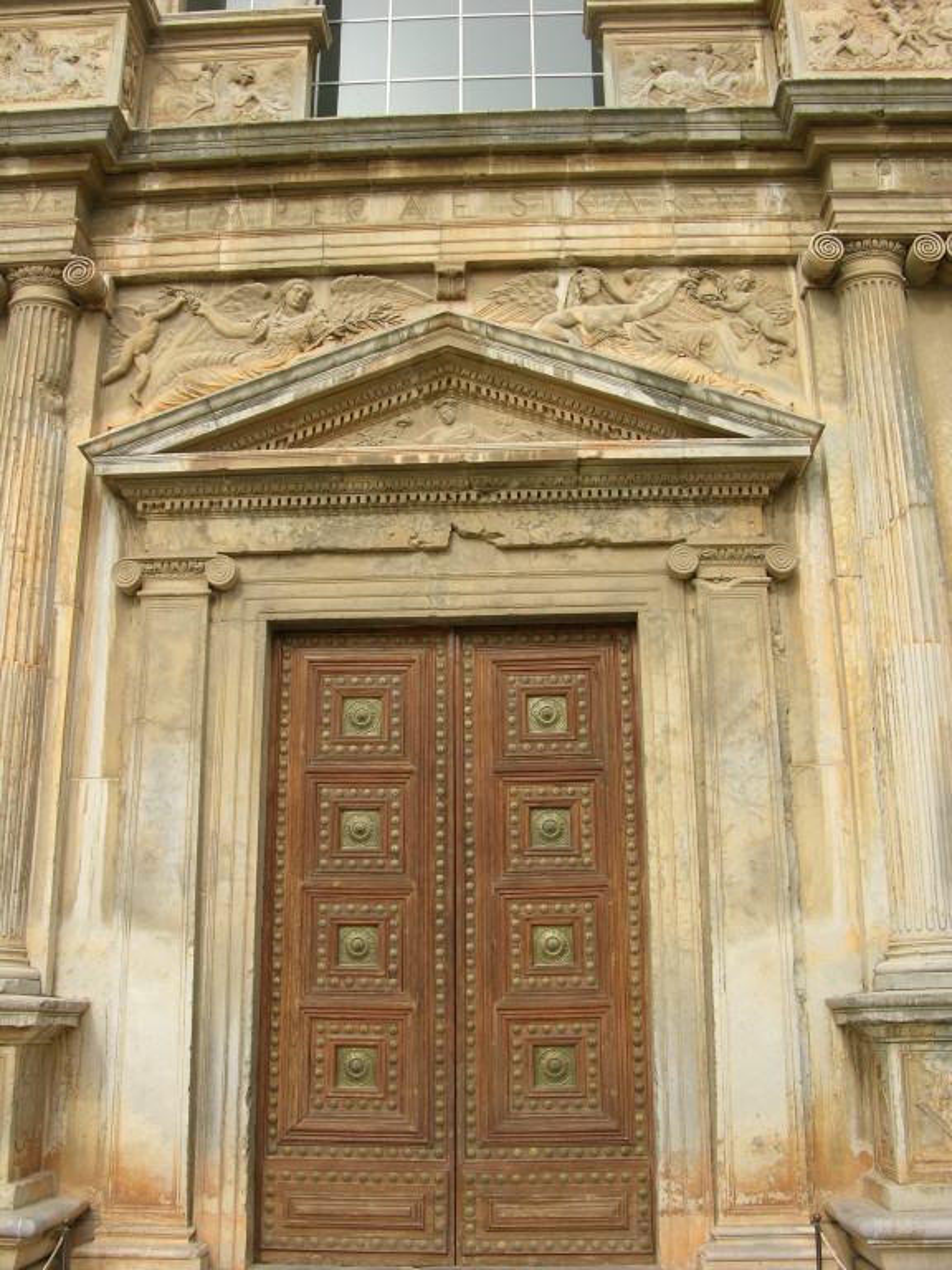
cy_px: 635
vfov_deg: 52.6
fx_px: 1283
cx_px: 476
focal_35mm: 35
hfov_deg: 40.7
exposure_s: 1/137
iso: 50
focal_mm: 8.9
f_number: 5
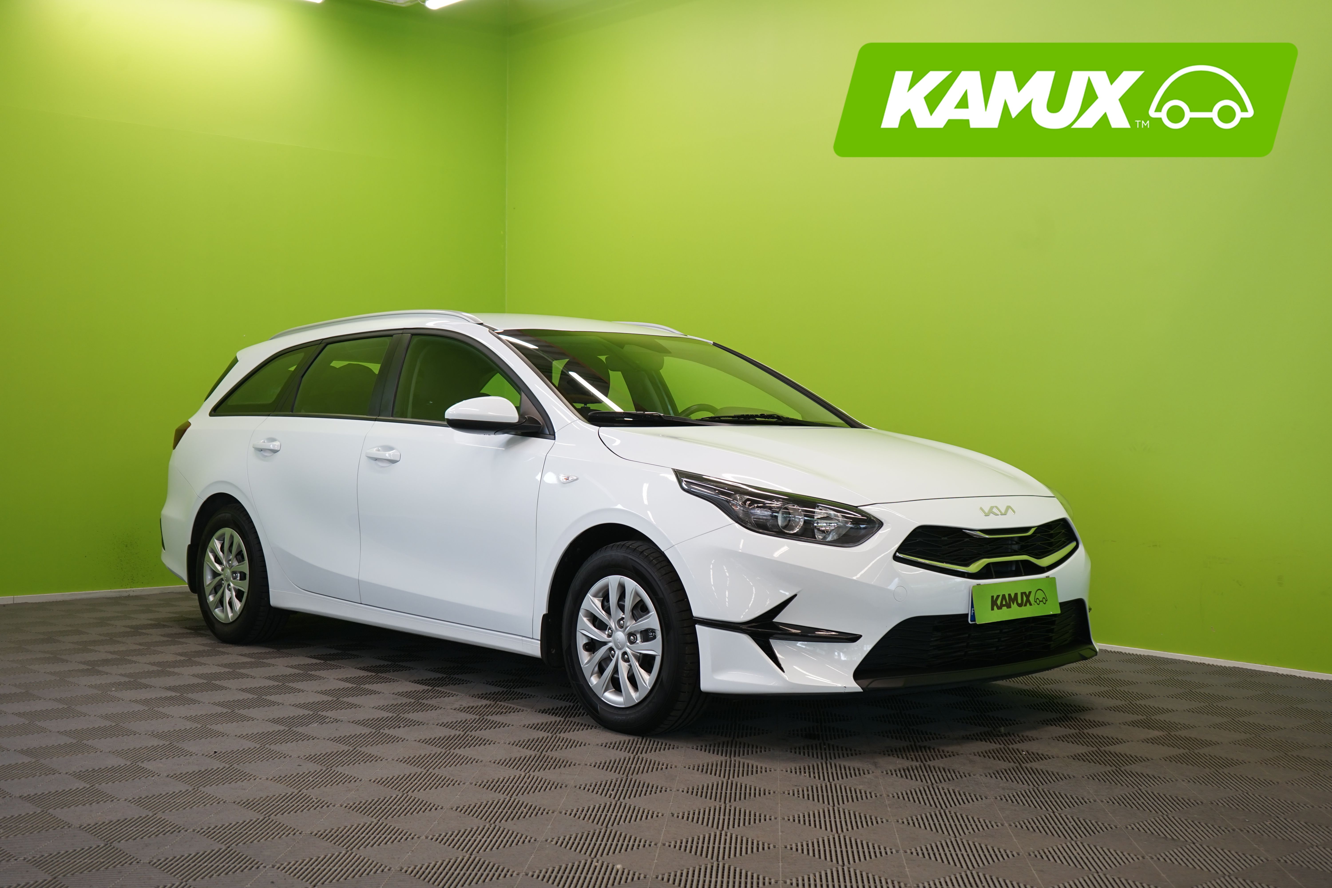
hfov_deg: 47.4
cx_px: 666
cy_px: 444
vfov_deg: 32.6
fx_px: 1517
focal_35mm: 41
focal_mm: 41
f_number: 5.6
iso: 400
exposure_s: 1/40
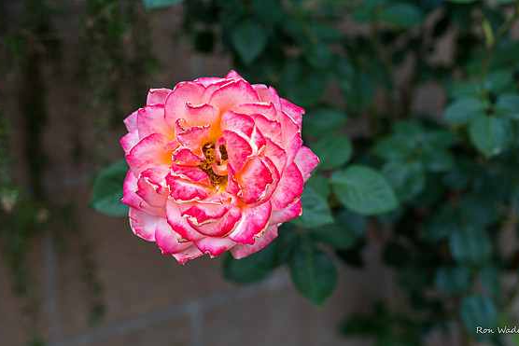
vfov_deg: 25.0
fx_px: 779
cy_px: 207
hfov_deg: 36.9
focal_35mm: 54
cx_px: 249
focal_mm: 45
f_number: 3.5
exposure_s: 1/500
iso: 200
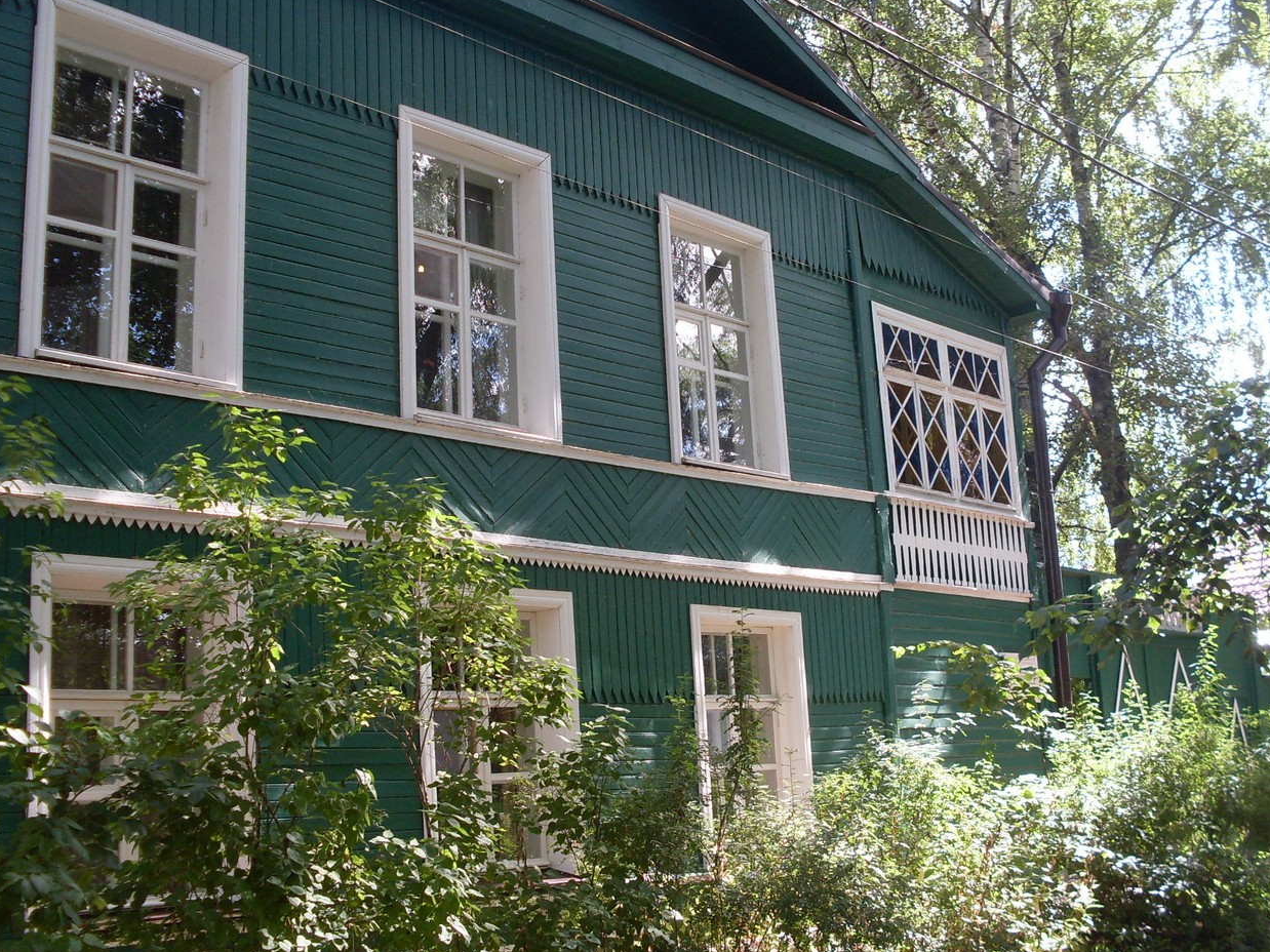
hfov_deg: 42.9
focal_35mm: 44
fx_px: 1614
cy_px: 491
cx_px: 713
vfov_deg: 32.9
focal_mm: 6.3
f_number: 2.8
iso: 80
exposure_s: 1/125
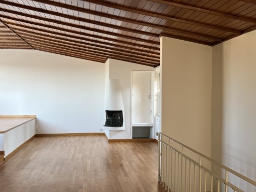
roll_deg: +0.5
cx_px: 116
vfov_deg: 42.9
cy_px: 102
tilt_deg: -0.4
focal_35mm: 33
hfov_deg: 55.3
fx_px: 244
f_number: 1.5
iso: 80
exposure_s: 1/121
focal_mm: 5.7
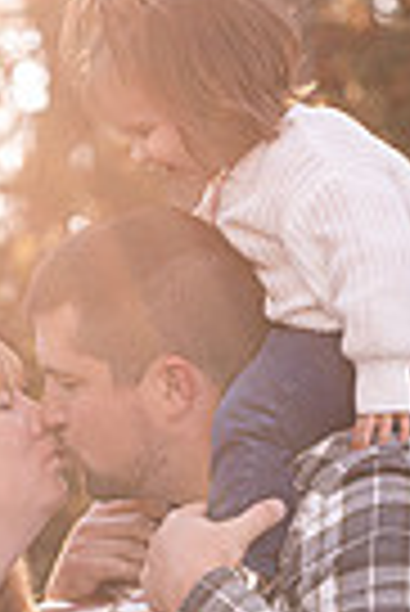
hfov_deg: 4.9
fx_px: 4788
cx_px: 122
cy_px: 702
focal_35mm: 281
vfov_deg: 7.3
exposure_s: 1/320
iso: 320
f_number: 4
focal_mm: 85
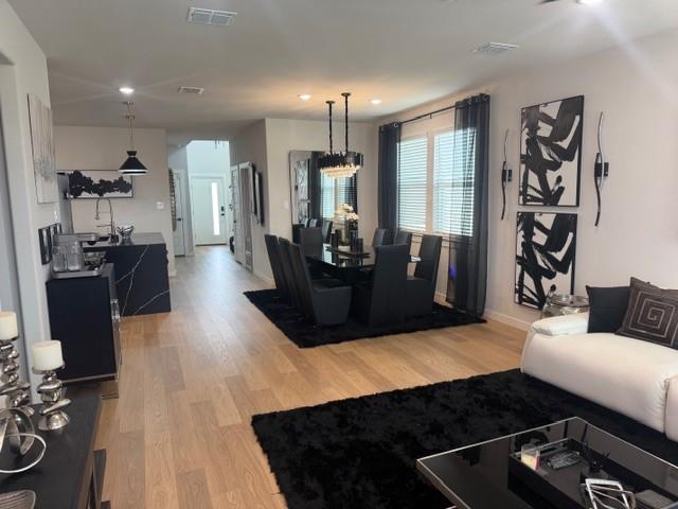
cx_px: 339
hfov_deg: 71.6
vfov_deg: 56.8
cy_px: 254
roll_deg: +0.7
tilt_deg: -8.4
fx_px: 470
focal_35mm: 24
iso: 200
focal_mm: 6.76
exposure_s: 1/120
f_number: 1.78
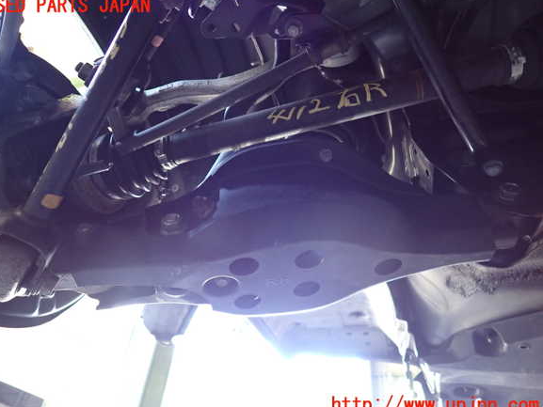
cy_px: 206
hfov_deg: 67.3
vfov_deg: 53.1
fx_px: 408
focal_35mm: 26
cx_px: 262
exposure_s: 1/30
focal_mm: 4.5
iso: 400
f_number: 2
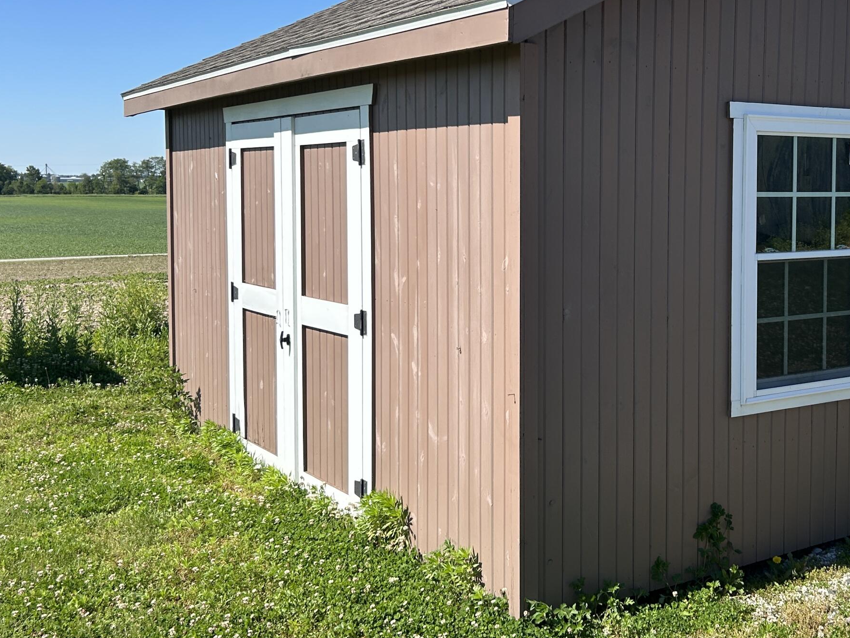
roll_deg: +1.4
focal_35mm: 44
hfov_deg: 42.4
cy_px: 245
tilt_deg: -1.9
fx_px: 1080
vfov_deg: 32.7
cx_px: 563
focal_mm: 5.7
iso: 50
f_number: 1.5
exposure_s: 1/3968
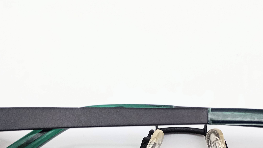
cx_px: 183
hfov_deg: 36.1
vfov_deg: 20.9
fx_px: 397
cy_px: 115
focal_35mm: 57
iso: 106
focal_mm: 4.27
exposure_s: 1/123
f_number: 1.8
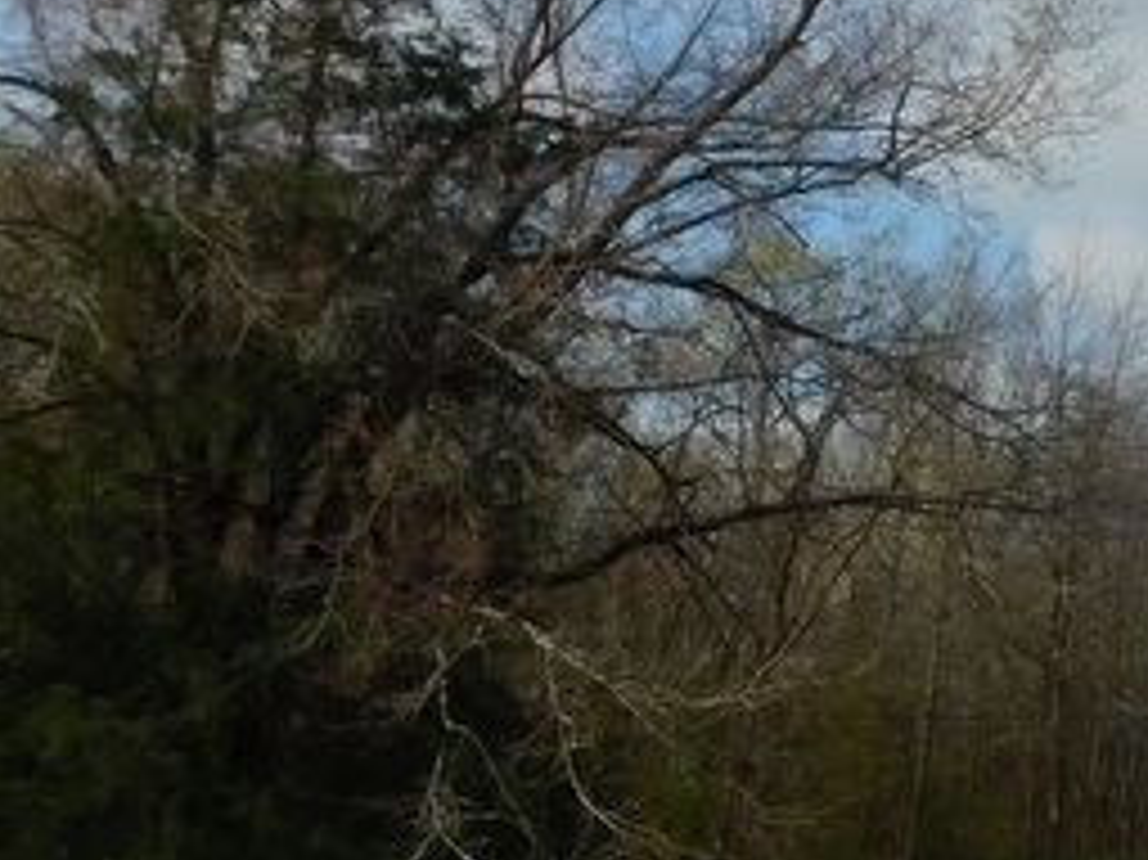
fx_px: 3116
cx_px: 1616
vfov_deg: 15.7
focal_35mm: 94
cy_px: 306
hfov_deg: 18.9
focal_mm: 5.3
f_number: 6.4
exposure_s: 1/800
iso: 125
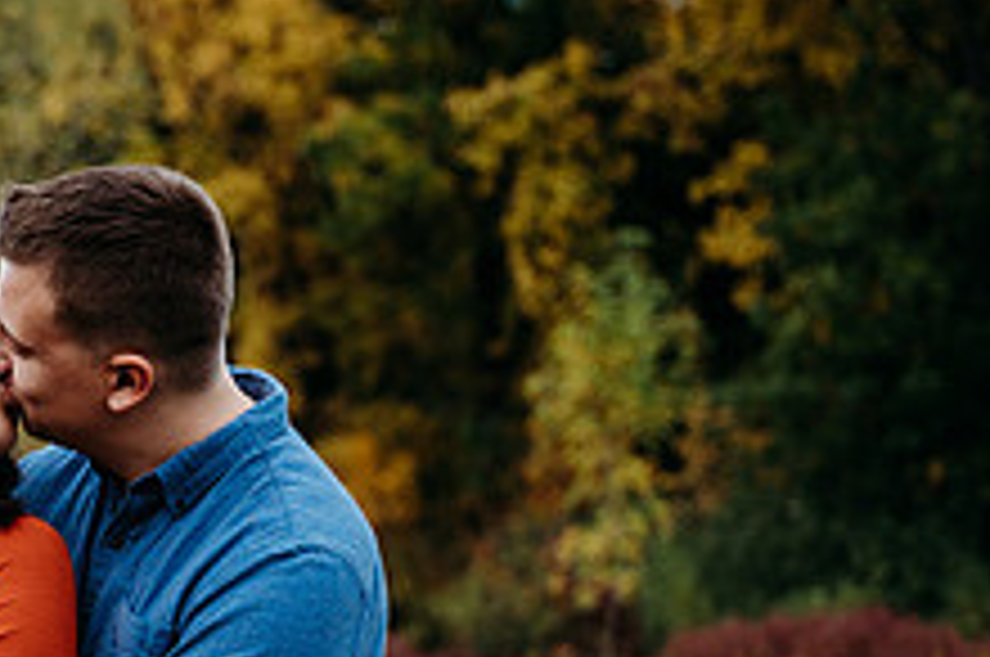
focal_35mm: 168
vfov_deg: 8.1
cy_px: 714
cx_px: -108
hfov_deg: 12.0
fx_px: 4613
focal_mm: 57
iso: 320
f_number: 2.8
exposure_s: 1/400
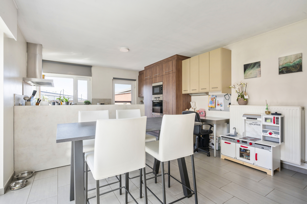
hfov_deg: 91.6
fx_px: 149
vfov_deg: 68.8
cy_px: 102
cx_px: 154
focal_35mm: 18
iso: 250
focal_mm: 17.5
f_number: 11
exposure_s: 1/30
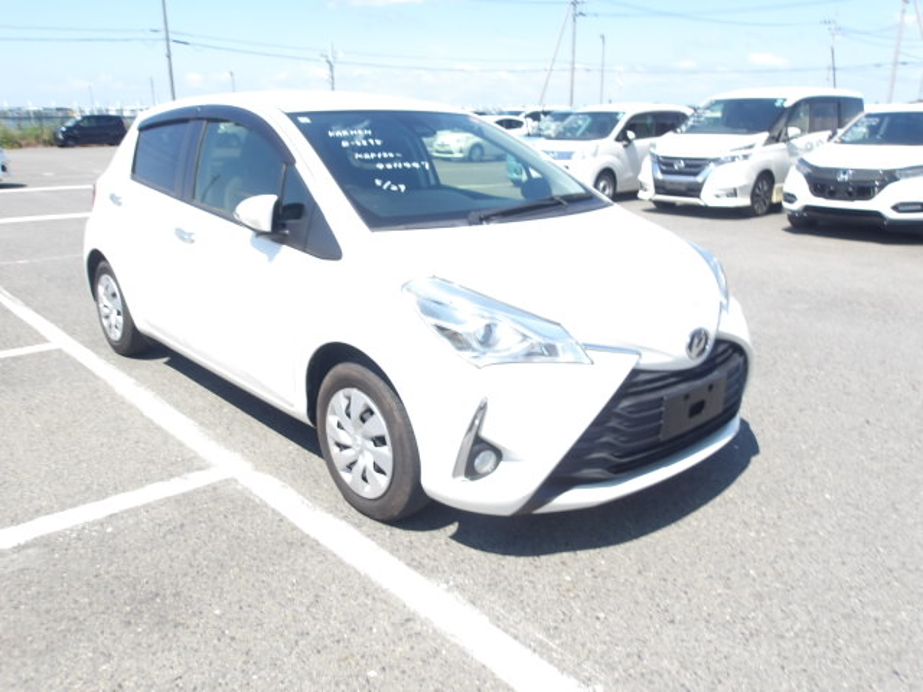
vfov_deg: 51.4
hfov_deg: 65.3
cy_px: 346
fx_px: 720
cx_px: 462
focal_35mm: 27
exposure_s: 1/60
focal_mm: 4.9
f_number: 10.4
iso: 100
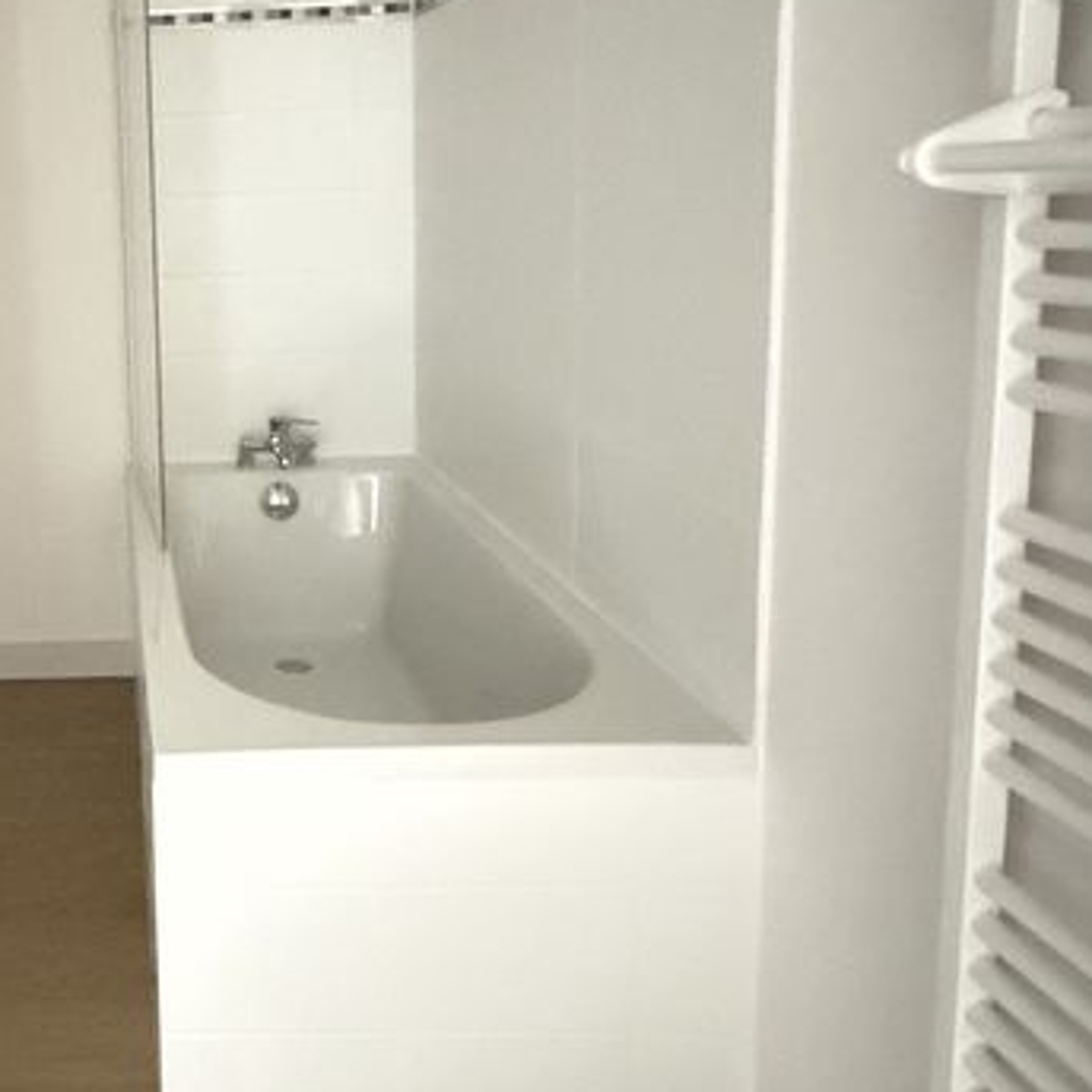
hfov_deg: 41.1
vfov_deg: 45.5
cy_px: 378
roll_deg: +2.1
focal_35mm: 36
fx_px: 1285
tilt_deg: -8.1
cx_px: 38
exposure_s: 1/25
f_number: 2.2
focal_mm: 2.22
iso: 3200
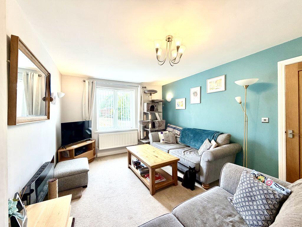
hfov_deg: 102.1
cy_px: 114
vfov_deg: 85.7
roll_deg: +0.5
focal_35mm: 14
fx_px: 122
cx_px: 151
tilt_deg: -0.6
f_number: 2.2
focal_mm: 2.22
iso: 125
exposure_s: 1/100
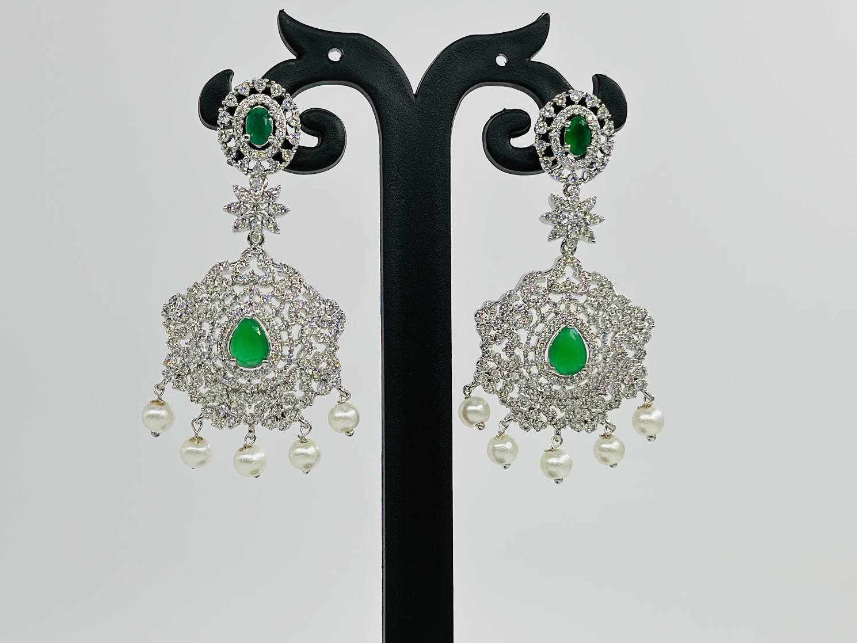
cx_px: 425
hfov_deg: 29.8
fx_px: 1609
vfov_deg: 22.6
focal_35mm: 65
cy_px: 366
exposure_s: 1/1613
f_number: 1.78
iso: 80
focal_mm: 6.86
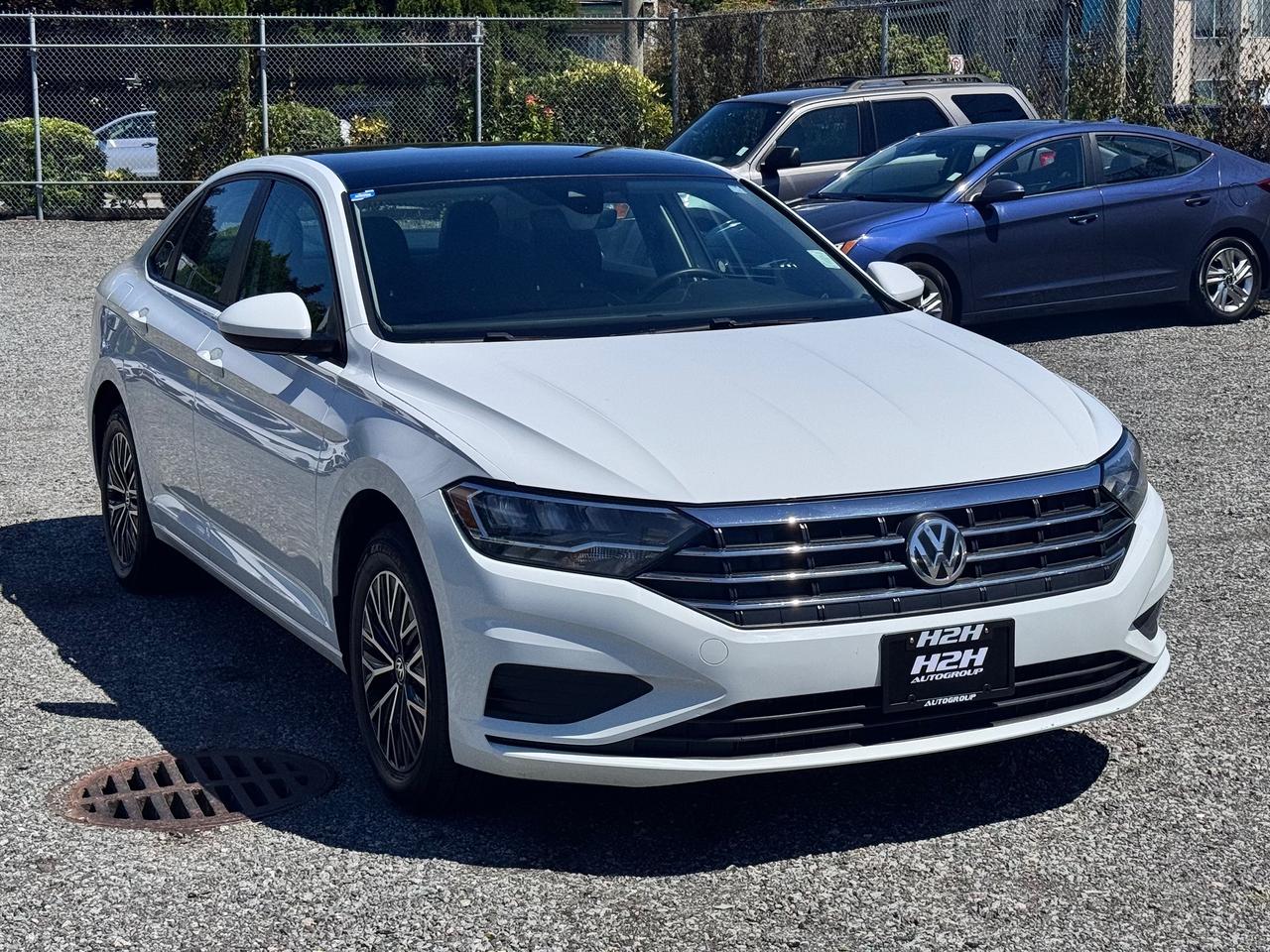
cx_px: 635
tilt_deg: -4.6
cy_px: 476
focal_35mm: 48
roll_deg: +0.6
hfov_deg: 39.7
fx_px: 1761
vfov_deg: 30.3
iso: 50
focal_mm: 6.76
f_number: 1.78
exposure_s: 1/15385
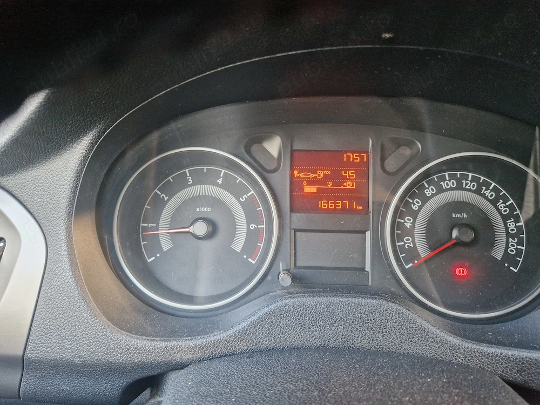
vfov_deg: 58.9
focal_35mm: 23
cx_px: 270
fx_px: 359
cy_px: 202
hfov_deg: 73.9
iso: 1000
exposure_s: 1/100
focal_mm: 5.4
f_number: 1.8
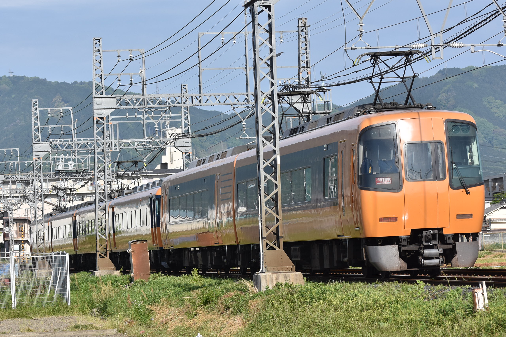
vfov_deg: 8.7
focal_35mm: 158
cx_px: 253
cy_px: 168
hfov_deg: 13.0
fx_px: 2213
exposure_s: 1/1600
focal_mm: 105
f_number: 7.1
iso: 400
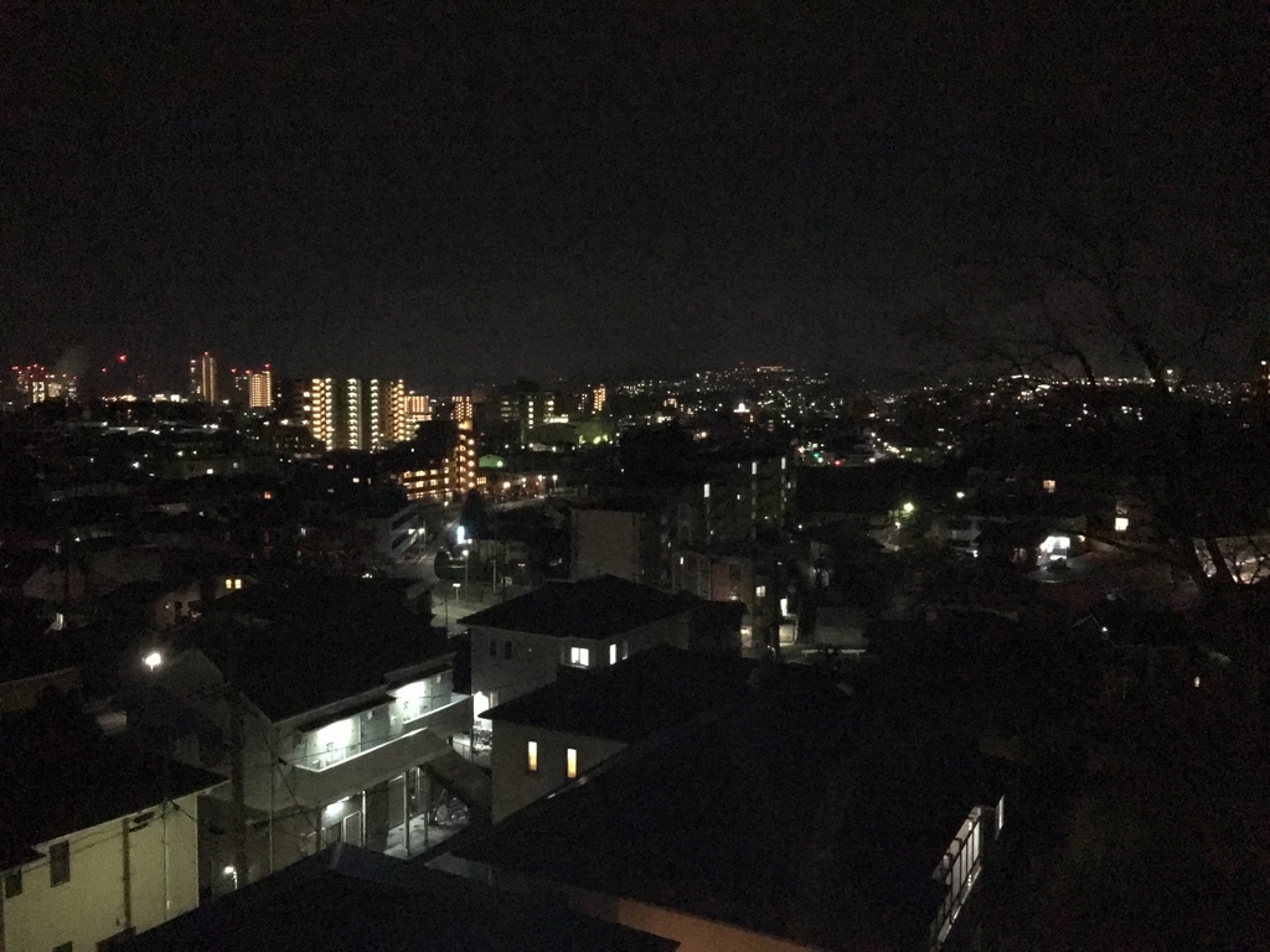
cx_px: 635
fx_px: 1064
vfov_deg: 48.2
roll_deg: -0.4
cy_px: 476
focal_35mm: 29
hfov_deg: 61.7
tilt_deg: -5.0
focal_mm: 4.15
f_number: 2.2
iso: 1600
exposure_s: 1/16
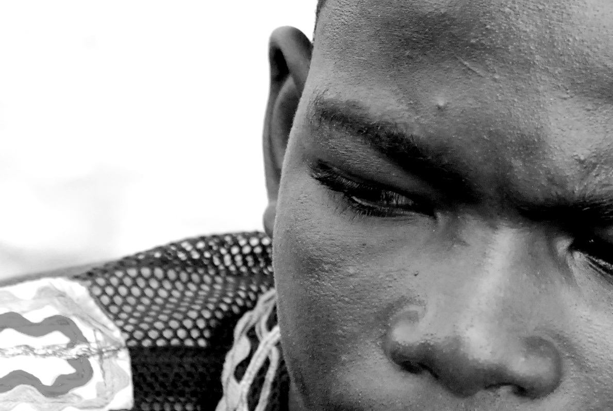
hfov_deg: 5.9
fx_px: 5924
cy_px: 180
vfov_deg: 4.0
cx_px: 544
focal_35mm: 347
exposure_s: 1/800
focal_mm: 95
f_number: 7.1
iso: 1000
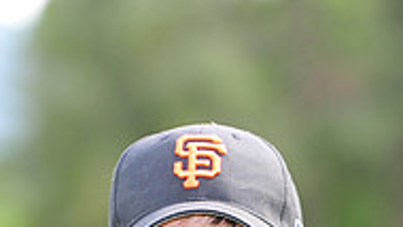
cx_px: 221
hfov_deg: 3.4
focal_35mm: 640
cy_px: 388
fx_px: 6841
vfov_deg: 1.9
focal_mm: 200
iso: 400
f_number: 4.5
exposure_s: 1/320
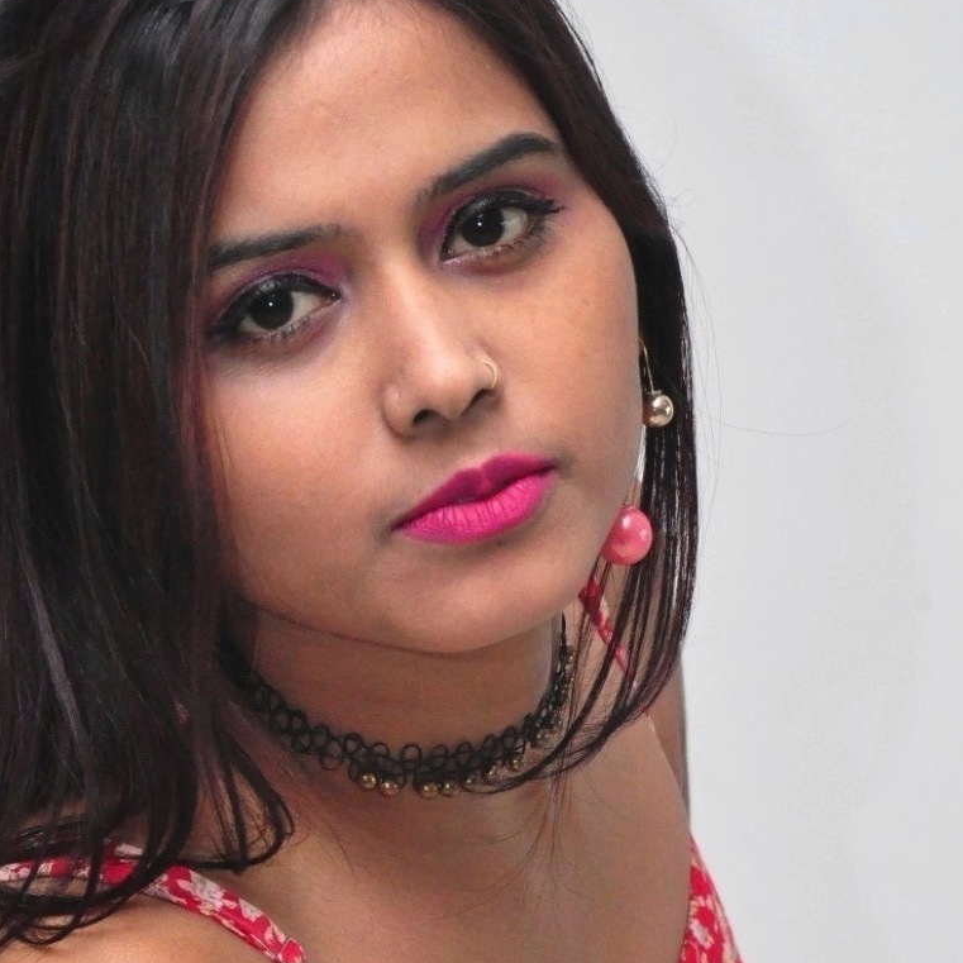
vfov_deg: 9.0
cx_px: 471
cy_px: 868
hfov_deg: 9.0
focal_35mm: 194
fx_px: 6106
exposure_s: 1/125
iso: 3200
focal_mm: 70
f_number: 5.3
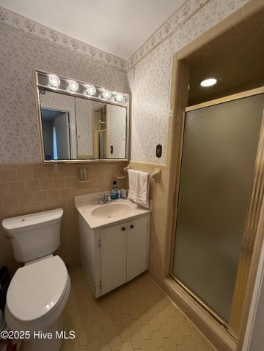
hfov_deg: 85.7
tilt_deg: -10.0
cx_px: 132
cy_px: 176
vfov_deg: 102.1
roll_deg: -0.1
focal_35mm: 14
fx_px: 142
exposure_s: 1/120
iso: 250
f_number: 2.2
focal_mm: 2.22
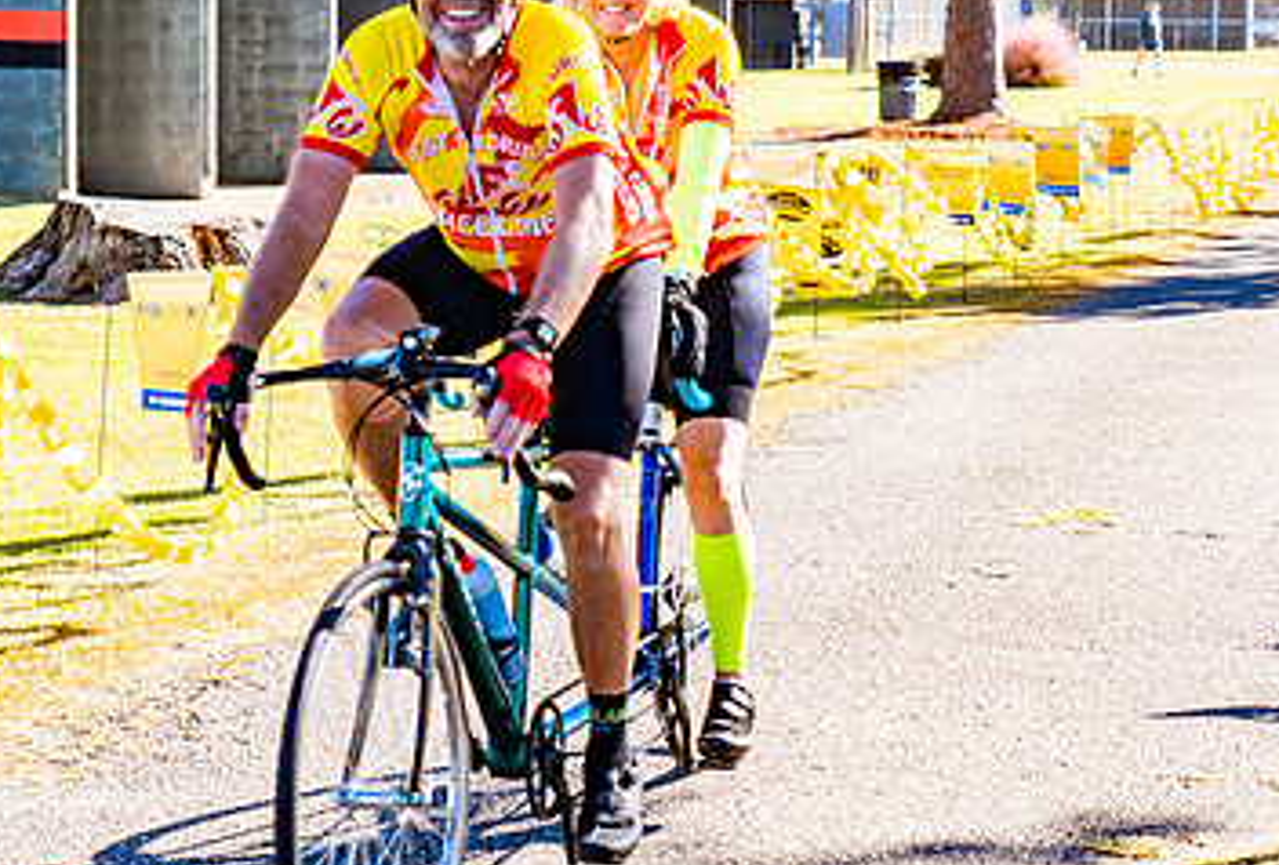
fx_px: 3283
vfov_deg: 15.0
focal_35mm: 92
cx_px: 687
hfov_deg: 22.0
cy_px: 276
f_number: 2.8
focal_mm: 48
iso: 100
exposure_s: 1/800
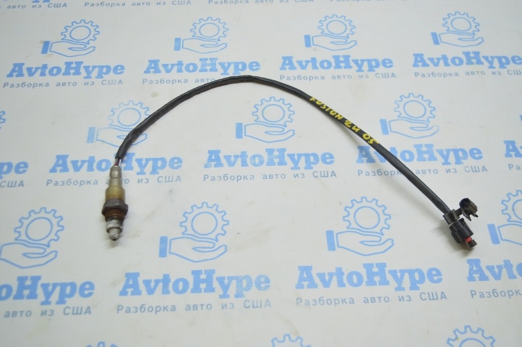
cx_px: 261
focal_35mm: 36
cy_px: 174
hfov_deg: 53.2
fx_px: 522
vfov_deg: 36.8
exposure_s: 1/60
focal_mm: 24
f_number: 4
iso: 400
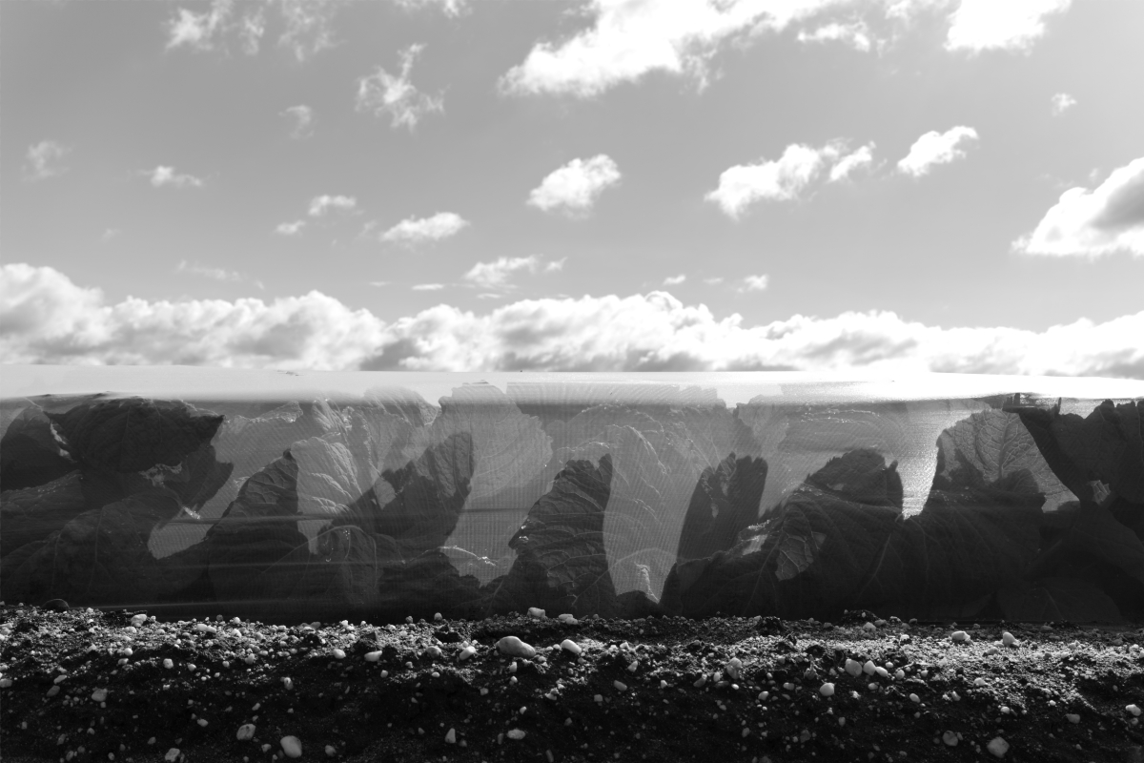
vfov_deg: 37.9
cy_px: 382
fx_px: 1112
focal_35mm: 35
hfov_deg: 54.4
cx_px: 572
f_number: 8
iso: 100
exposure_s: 1/320
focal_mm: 35
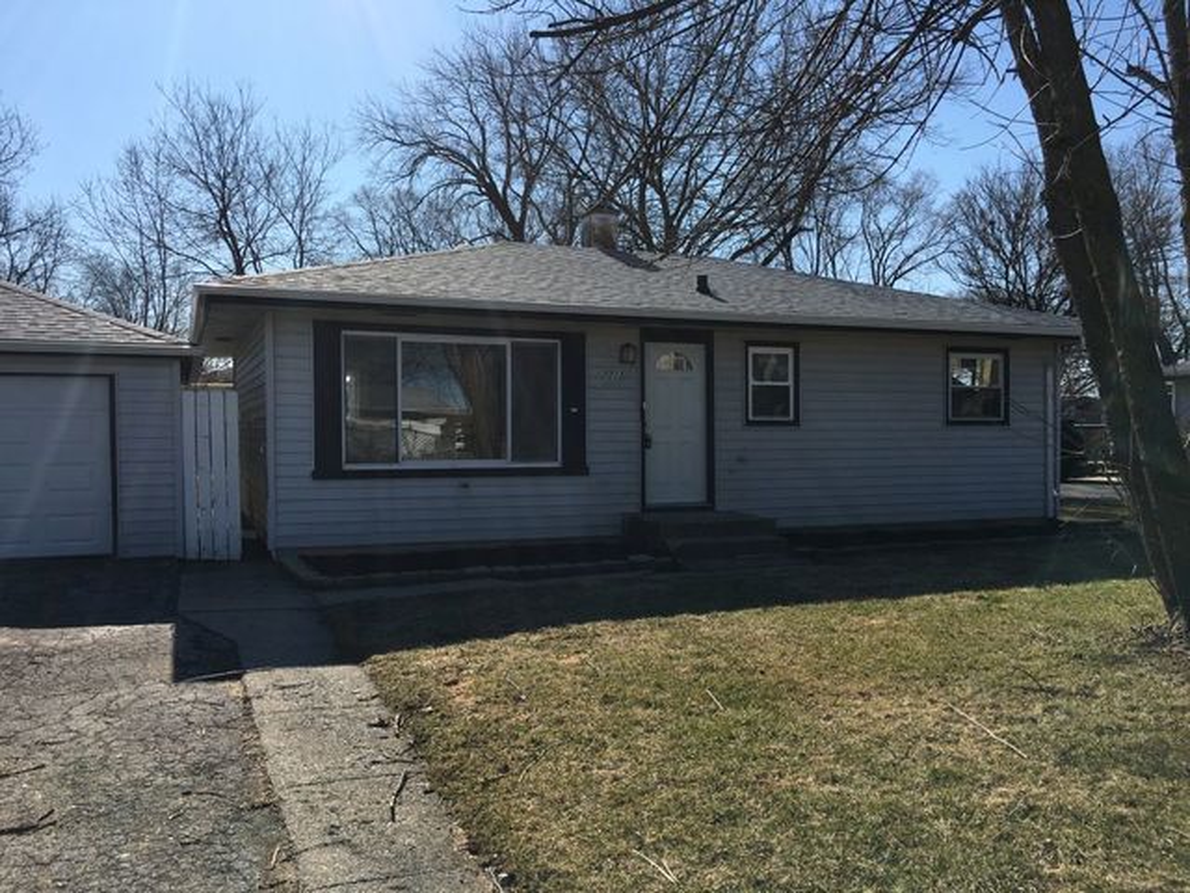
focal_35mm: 29
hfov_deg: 61.7
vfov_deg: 48.2
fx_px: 997
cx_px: 595
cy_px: 446
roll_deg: +0.9
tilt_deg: -1.6
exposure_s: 1/2198
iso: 25
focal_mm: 4.15
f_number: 2.2
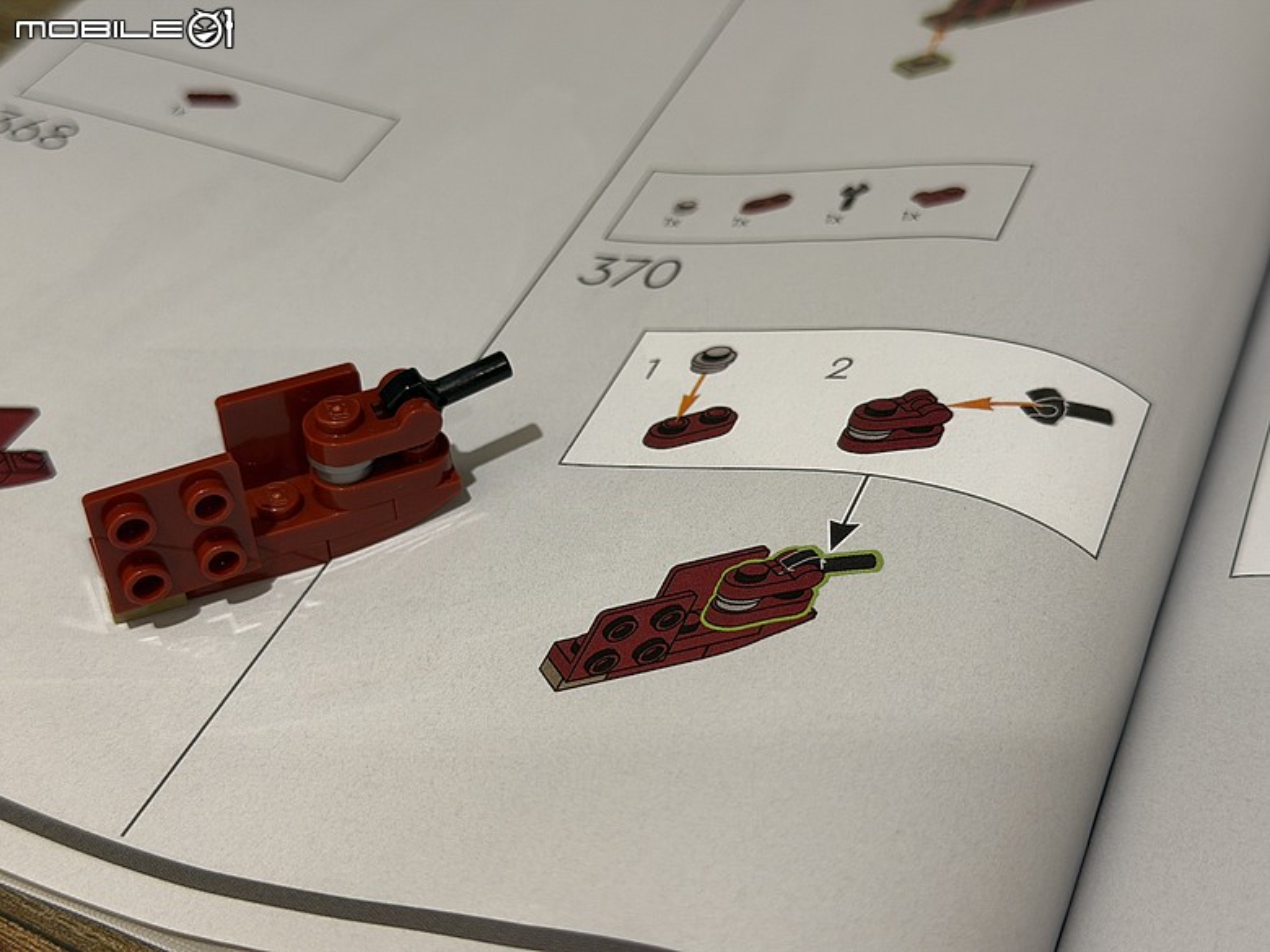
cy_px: 476
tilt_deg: -43.7
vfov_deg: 30.3
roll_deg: +1.1
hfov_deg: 39.7
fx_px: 1761
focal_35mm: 48
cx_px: 635
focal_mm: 6.76
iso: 160
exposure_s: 1/60
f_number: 1.78
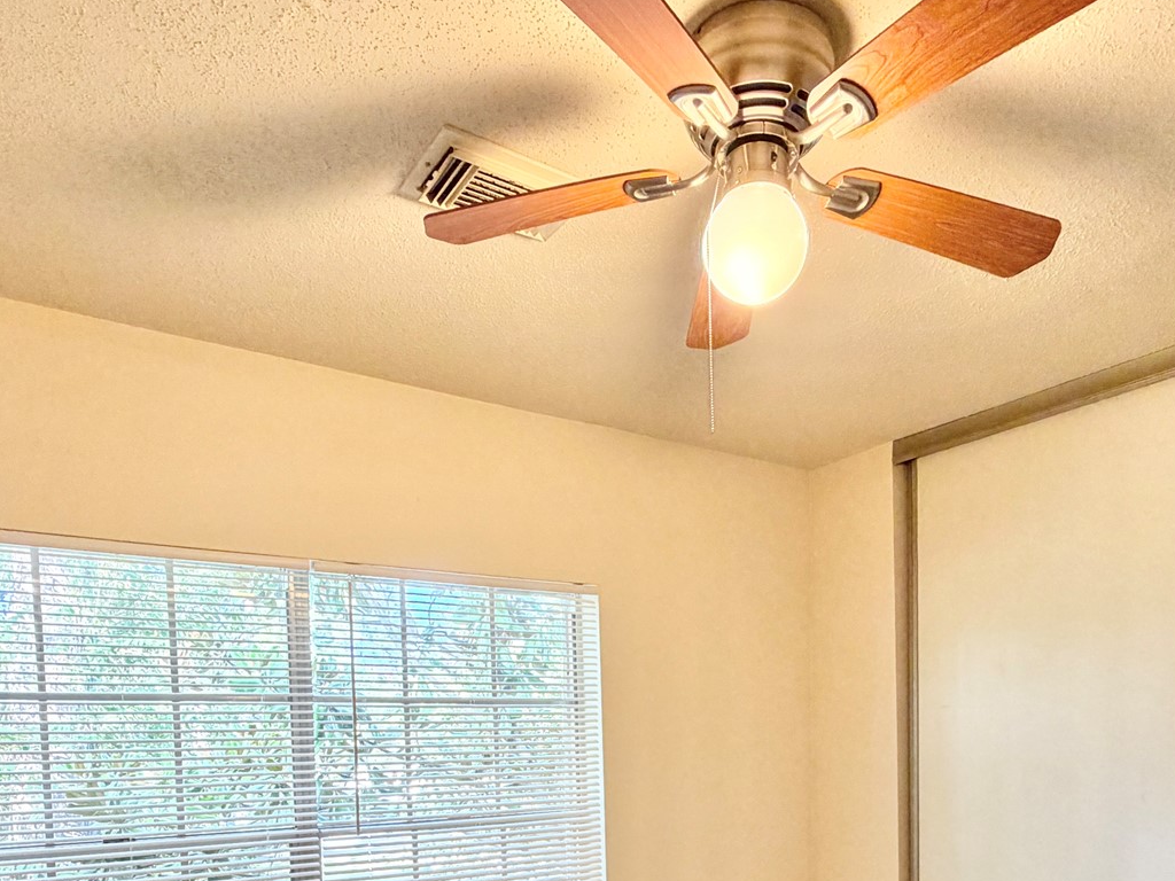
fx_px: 950
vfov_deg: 45.3
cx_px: 640
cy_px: 786
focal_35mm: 28
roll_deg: +1.9
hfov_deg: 63.3
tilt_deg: -2.4
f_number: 2.2
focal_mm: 2.22
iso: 200
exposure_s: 1/60
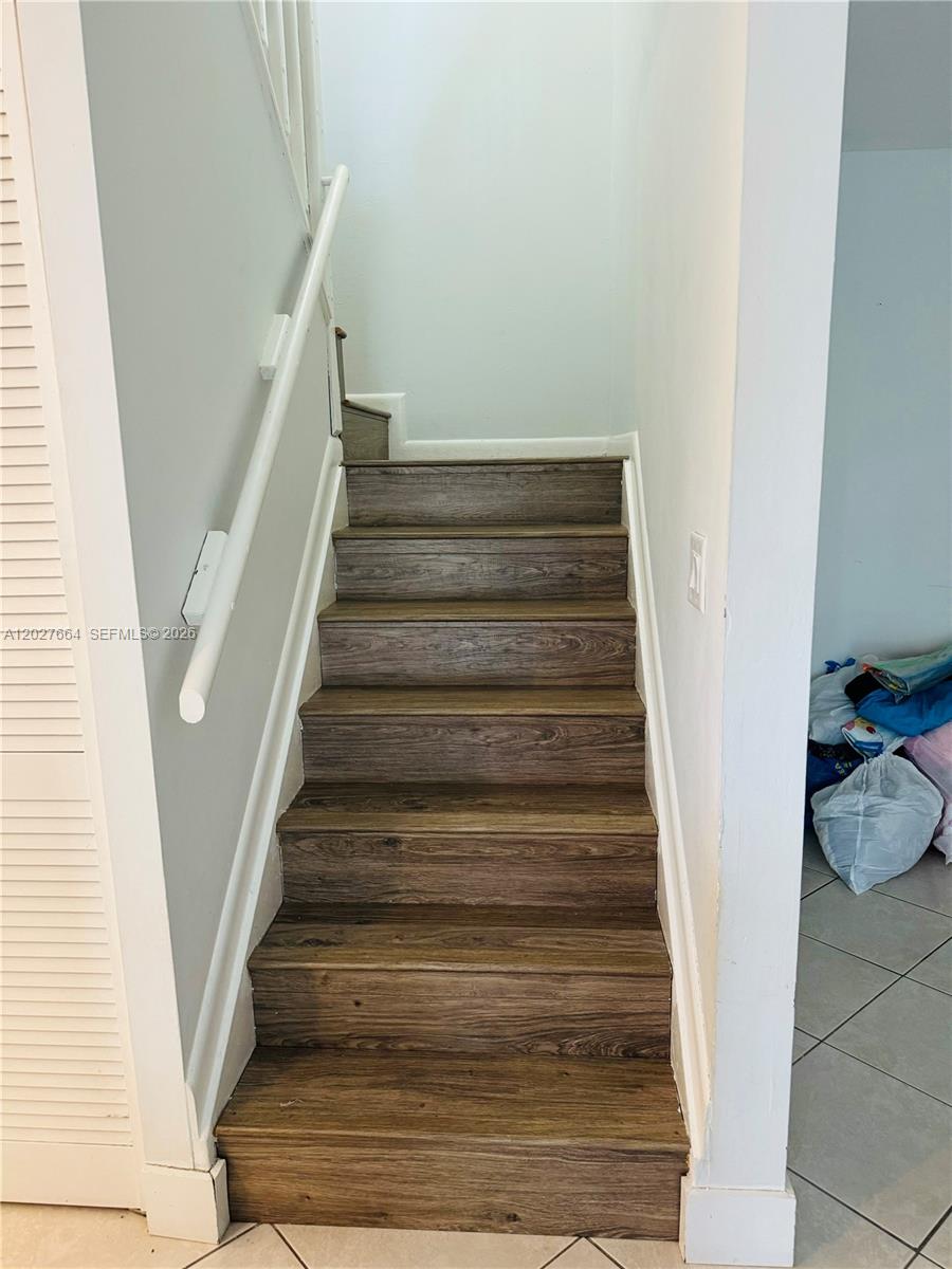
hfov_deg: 56.8
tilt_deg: -12.0
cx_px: 476
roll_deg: +0.9
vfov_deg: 71.6
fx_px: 880
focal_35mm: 24
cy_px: 634
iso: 320
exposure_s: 1/60
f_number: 1.78
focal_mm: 6.76
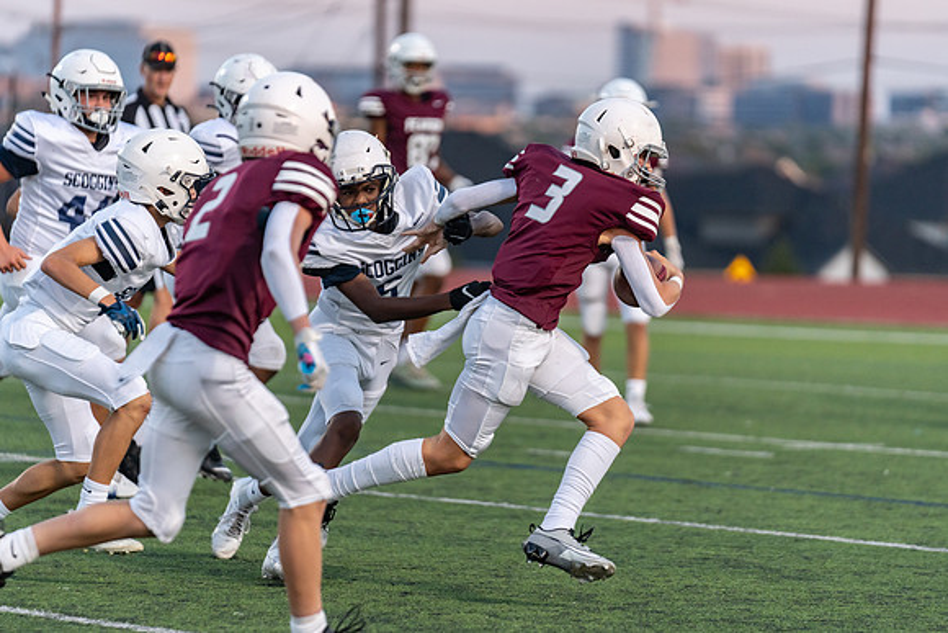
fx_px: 5710
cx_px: 474
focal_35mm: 217
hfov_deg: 9.5
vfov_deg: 6.3
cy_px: 316
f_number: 2.8
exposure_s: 1/1250
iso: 1000
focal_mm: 200
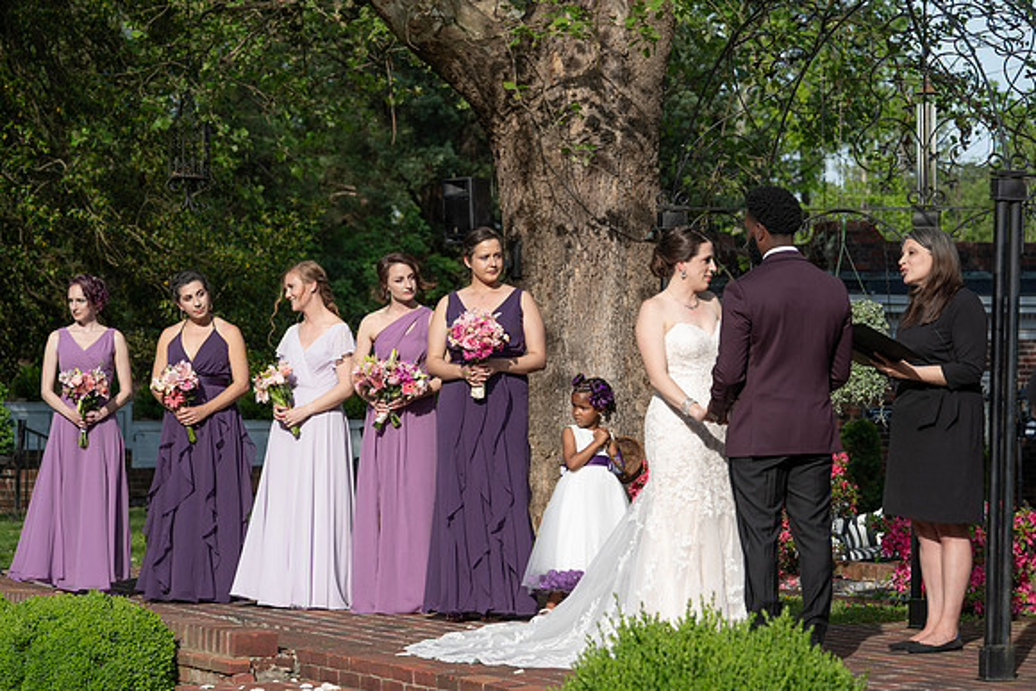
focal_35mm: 109
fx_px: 3150
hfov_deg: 18.7
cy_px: 338
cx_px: 517
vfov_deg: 12.5
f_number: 5.6
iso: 50
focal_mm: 107
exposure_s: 1/200
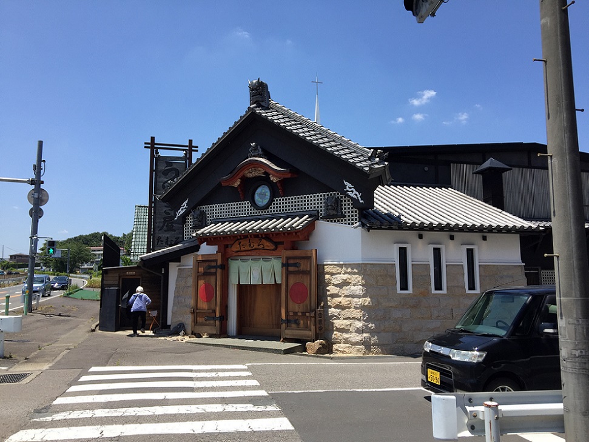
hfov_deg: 61.6
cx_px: 294
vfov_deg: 48.3
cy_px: 221
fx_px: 494
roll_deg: +0.1
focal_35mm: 29
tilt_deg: +5.2
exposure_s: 1/1582
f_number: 2.2
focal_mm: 4.15
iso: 32
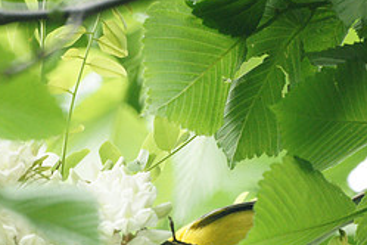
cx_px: 147
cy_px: 265
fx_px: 17839
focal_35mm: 1750
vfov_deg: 0.8
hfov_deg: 1.2
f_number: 8
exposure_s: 1/200
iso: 1000
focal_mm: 500
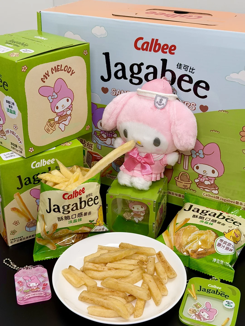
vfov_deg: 39.7
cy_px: 163
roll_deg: -0.8
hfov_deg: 30.3
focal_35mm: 48
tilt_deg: -29.9
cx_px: 122
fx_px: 453
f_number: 1.78
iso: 100
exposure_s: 1/61
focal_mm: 6.76
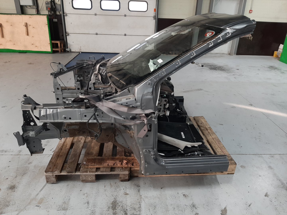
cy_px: 108
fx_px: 216
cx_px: 144
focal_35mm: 26
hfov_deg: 67.3
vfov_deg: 53.1
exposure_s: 1/50
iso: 96
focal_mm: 3.93
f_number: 1.7
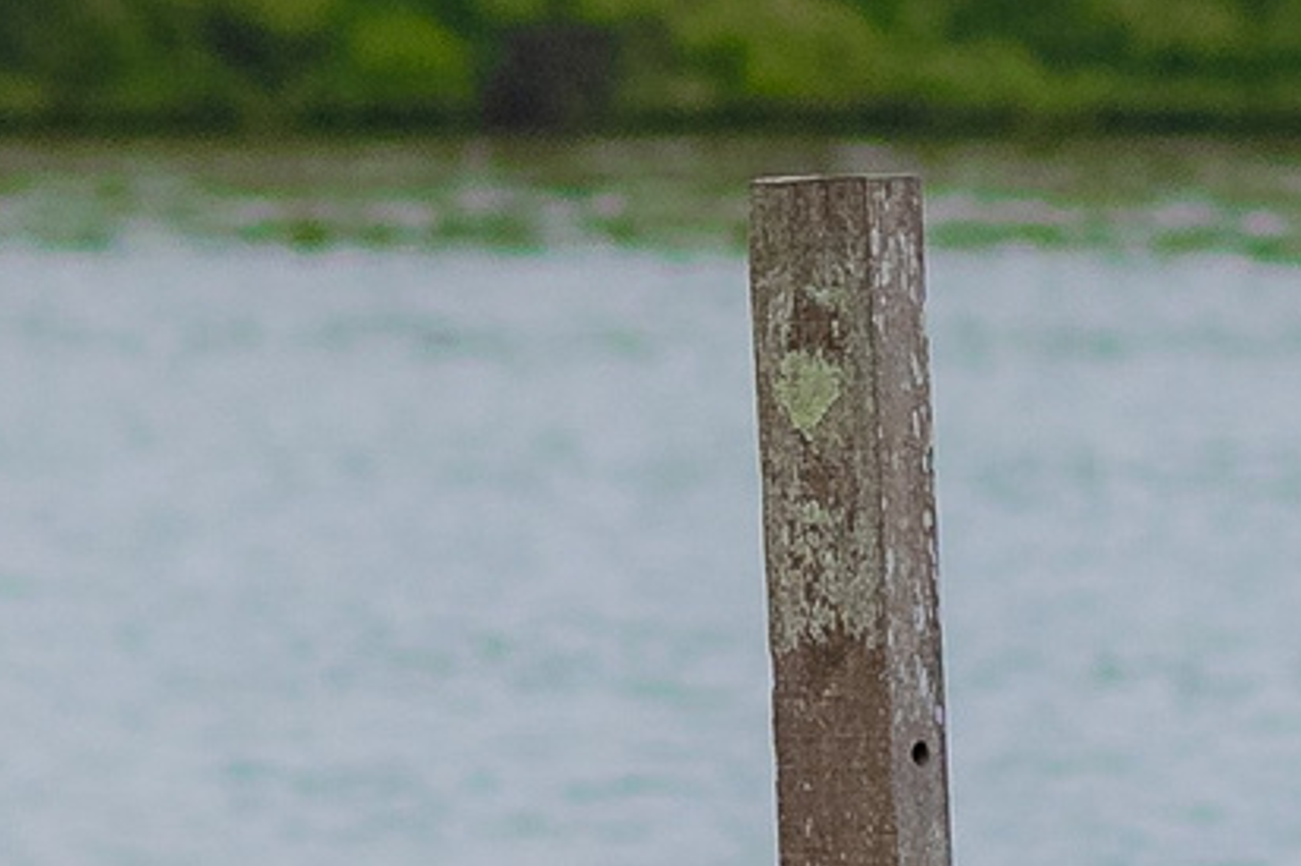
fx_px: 28537
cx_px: 2278
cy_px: 899
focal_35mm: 790
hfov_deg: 2.6
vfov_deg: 1.7
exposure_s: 1/800
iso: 800
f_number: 3.2
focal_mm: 85
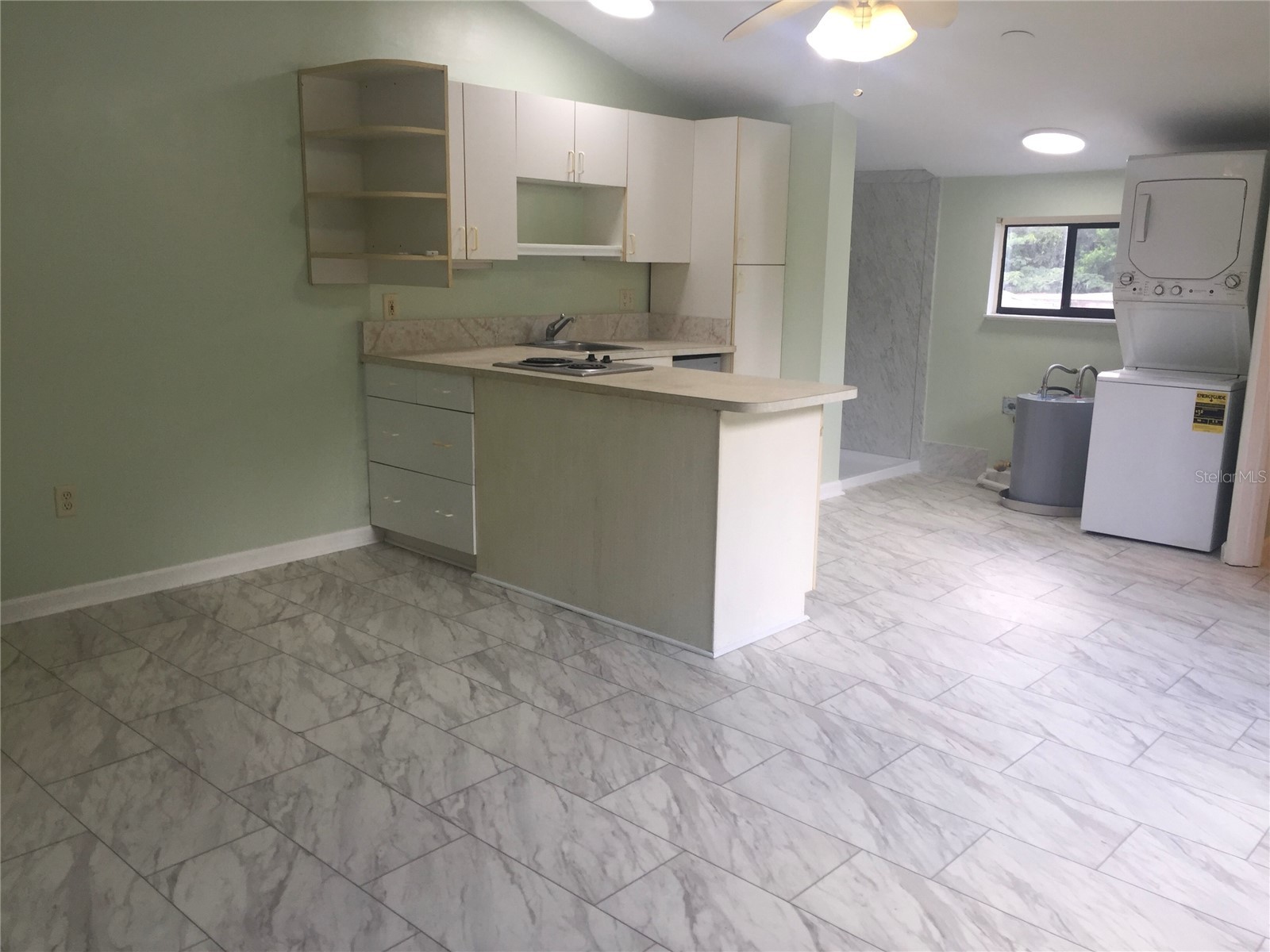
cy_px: 476
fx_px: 1064
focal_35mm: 29
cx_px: 635
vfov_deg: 48.2
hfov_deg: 61.7
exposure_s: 1/60
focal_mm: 4.15
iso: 40
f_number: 2.2
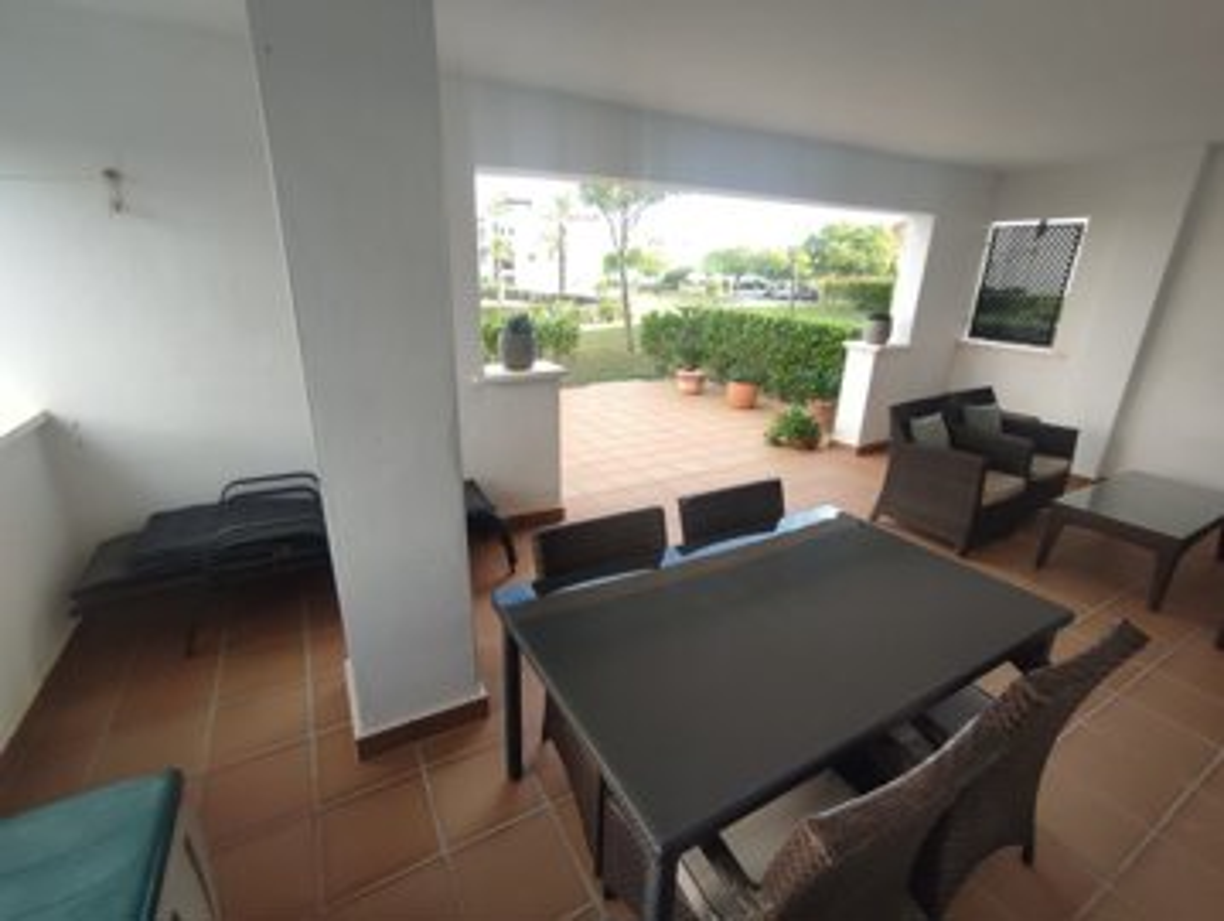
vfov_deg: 78.2
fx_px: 566
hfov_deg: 94.4
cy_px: 460
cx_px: 612
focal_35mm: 16
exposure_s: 1/136
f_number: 2.2
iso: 50
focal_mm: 1.65
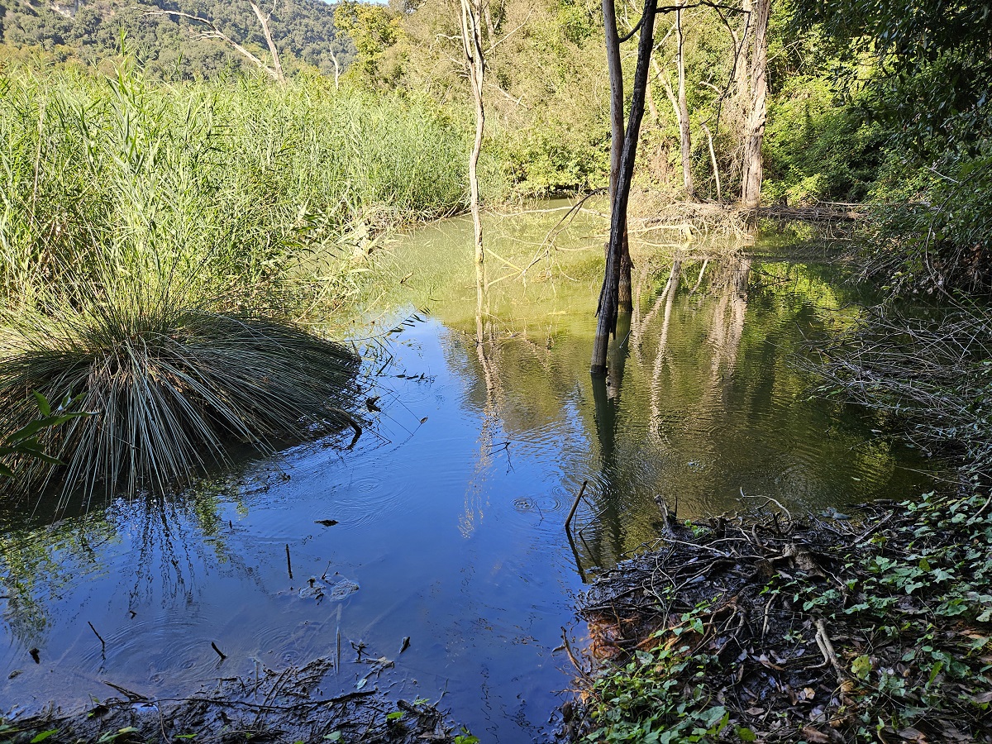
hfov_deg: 73.9
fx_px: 659
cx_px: 496
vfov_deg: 58.9
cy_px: 372
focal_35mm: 23
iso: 25
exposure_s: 1/208
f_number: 1.8
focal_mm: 5.4
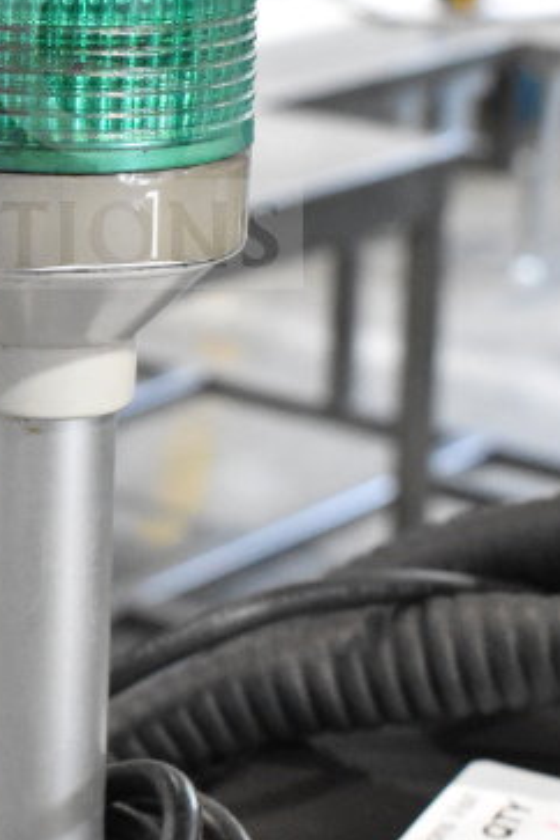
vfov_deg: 15.3
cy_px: 105
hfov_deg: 10.3
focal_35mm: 132
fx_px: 3086
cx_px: 42
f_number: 9
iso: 6400
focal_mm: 35
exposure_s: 1/320
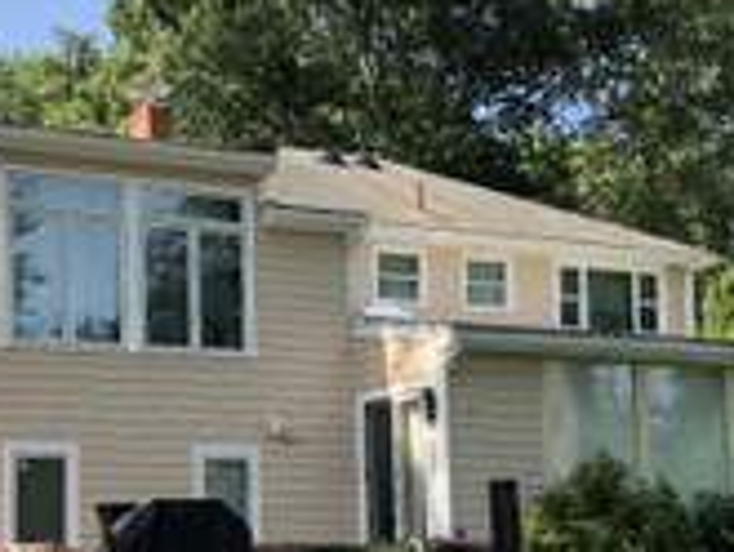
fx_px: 1443
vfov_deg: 21.5
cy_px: 414
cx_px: 222
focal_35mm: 68
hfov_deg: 28.3
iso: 20
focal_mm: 4
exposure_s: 1/480
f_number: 1.8
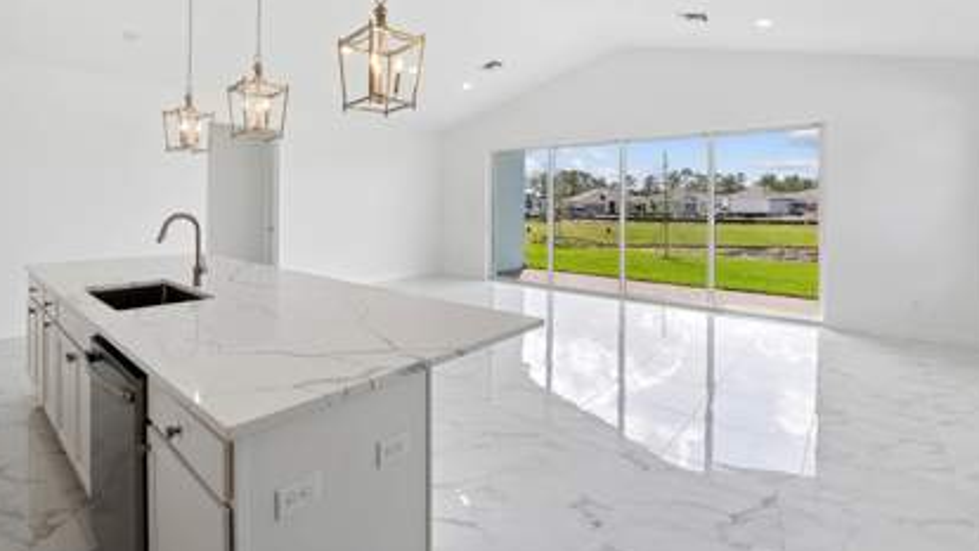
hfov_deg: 95.4
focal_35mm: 17
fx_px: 441
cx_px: 426
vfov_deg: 63.0
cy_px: 206
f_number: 8
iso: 100
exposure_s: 1/60
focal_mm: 14
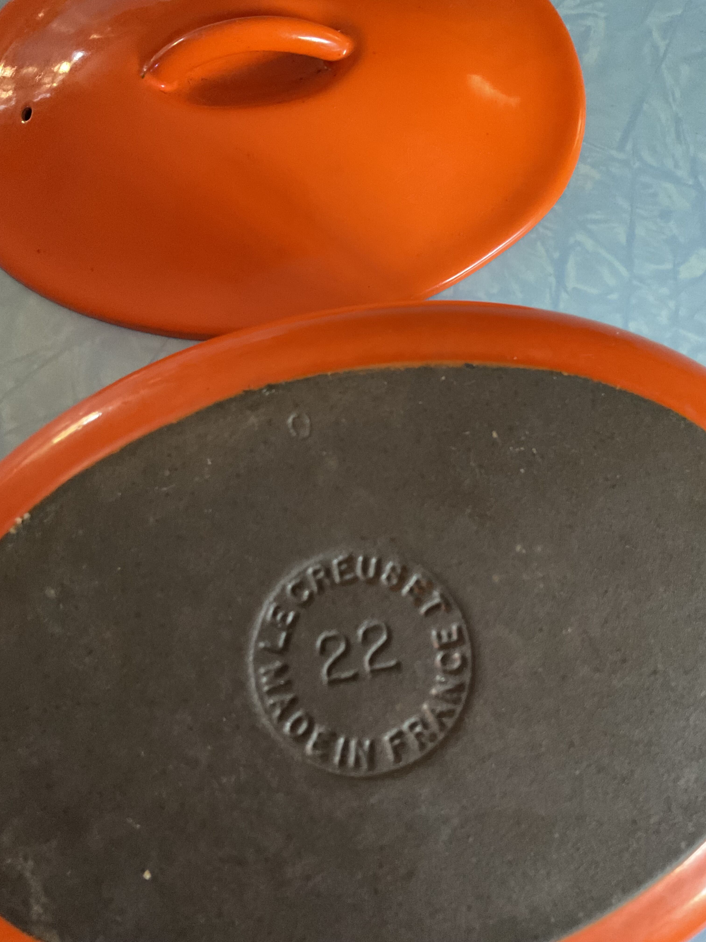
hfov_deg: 48.2
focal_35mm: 29
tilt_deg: -81.5
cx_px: 353
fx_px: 789
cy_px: 471
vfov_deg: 61.7
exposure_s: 1/30
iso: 500
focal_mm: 3
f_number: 1.8
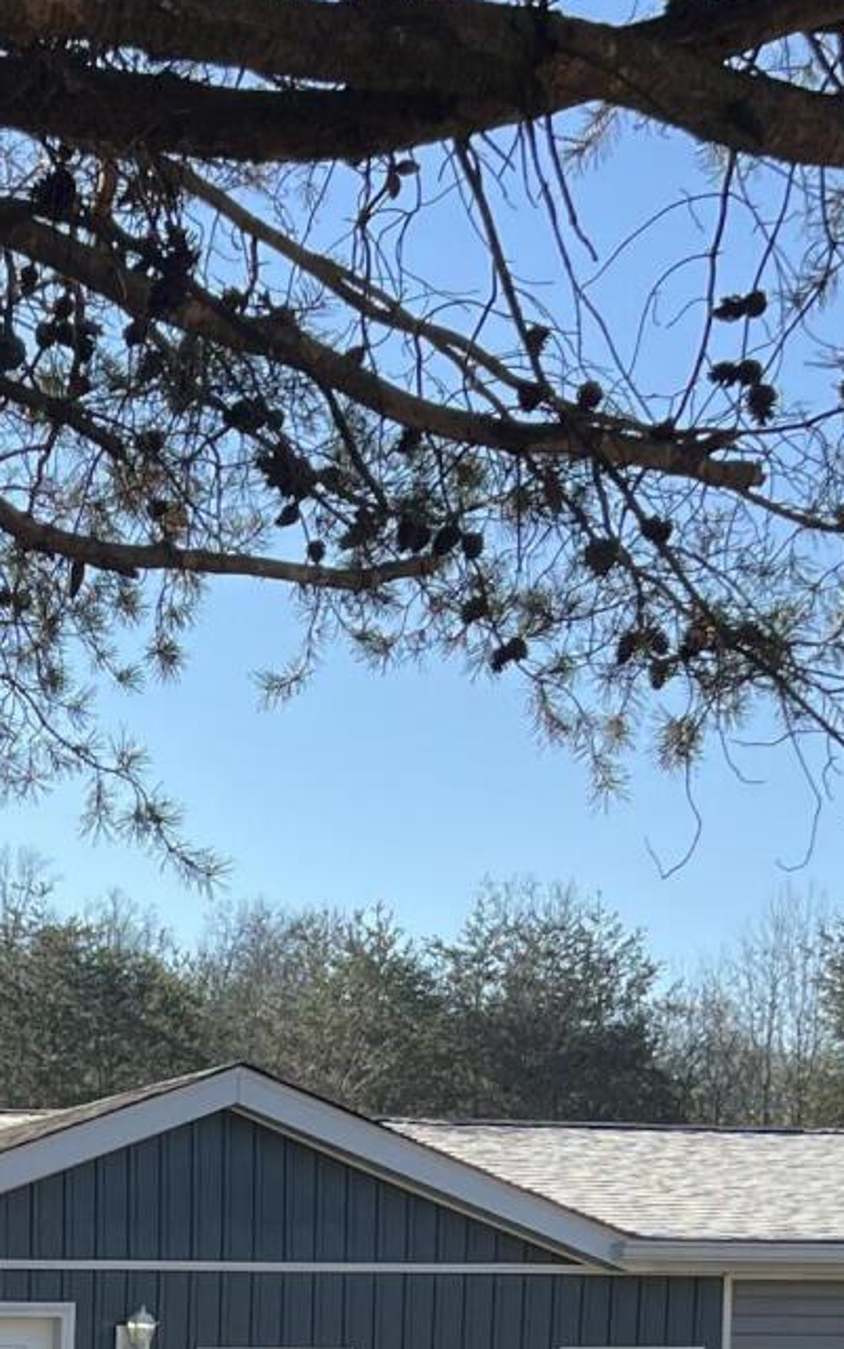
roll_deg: -0.2
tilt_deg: -5.2
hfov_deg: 14.8
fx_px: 3163
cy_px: 1538
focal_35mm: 86
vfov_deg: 22.5
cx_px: -76
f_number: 1.5
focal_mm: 5.7
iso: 50
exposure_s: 1/1575
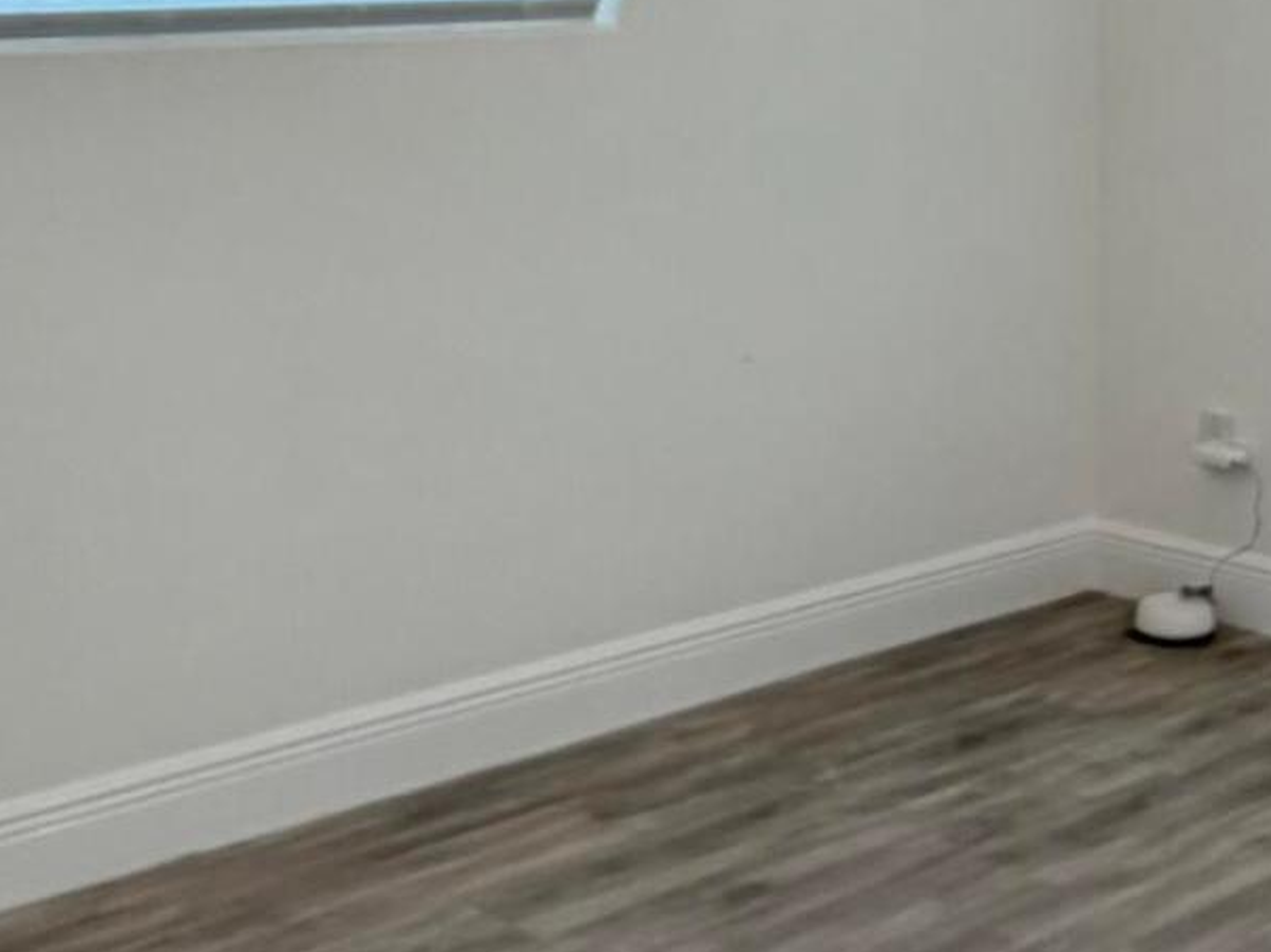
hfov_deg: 28.2
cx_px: 1060
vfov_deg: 21.3
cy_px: 36
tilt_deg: -3.0
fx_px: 2459
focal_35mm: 67
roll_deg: -0.8
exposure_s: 1/120
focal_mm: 2.22
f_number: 2.2
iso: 80
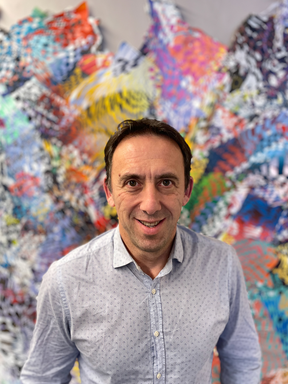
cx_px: 157
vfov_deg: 59.9
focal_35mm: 30
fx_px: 333
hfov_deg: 46.7
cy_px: 179
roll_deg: +2.0
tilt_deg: -8.7
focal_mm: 4.2
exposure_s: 1/50
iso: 250
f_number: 1.6
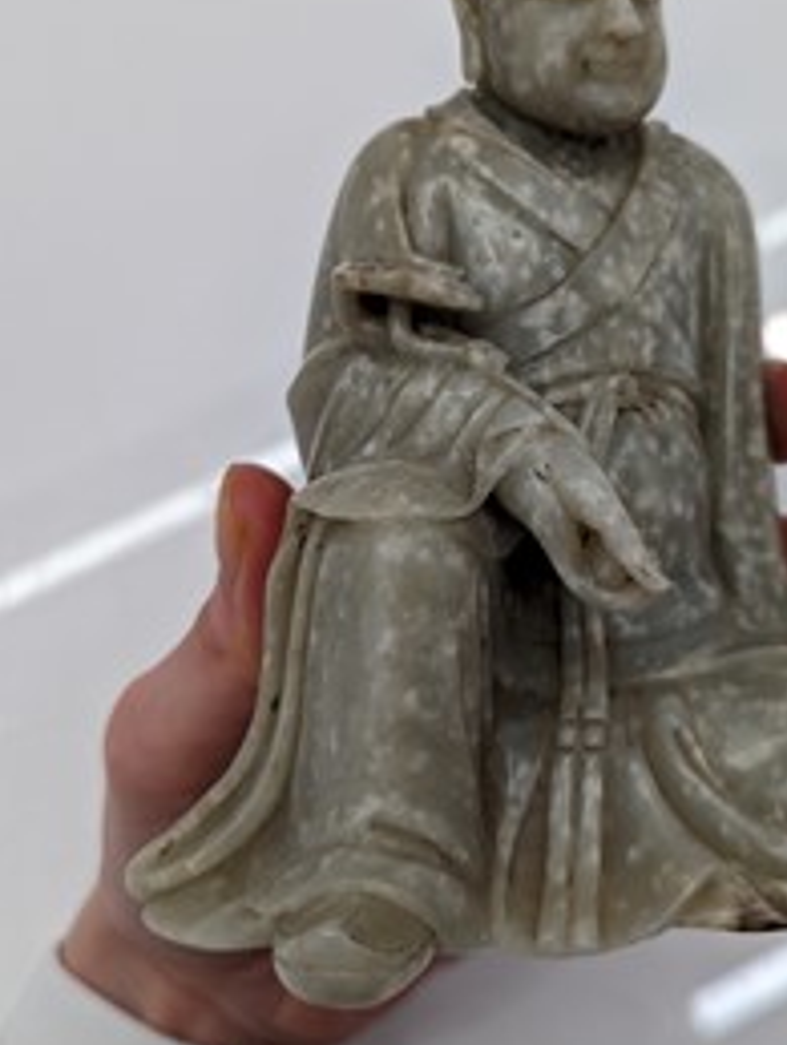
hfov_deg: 38.3
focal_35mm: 37
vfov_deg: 49.3
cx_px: 527
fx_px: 1119
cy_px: 359
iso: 46
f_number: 1.85
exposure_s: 1/82.2
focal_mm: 6.81
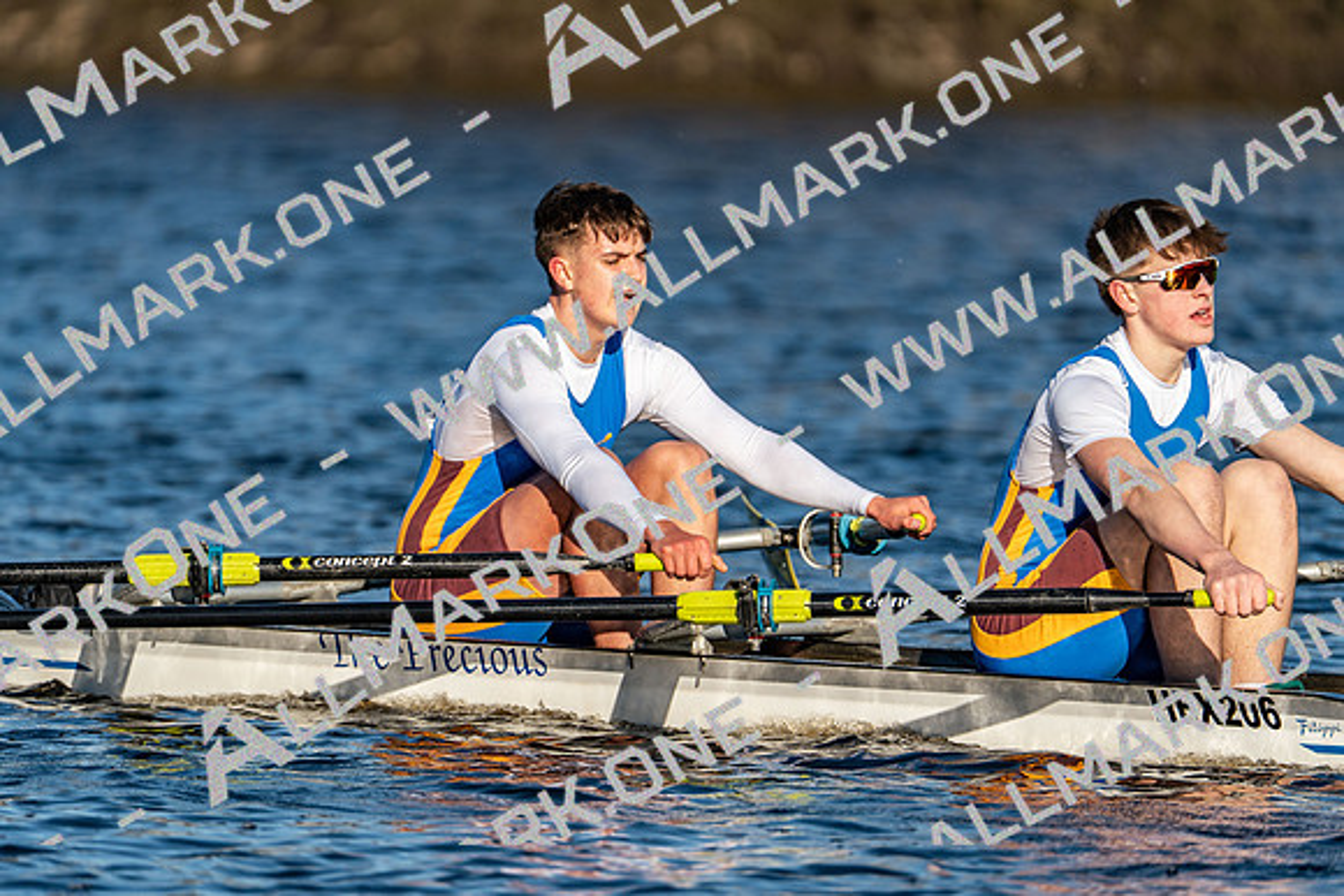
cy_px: 448
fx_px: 22404
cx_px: 672
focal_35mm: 600
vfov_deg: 2.3
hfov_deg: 3.4
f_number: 6.3
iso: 320
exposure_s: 1/2000
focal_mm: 600
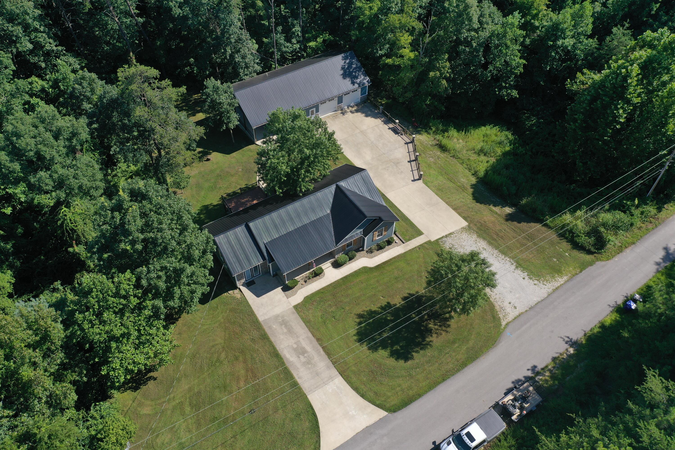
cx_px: 338
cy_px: 225
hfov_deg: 65.5
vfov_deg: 46.4
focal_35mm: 28
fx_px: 525
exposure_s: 1/160
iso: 100
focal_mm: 10.26
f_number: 4.5
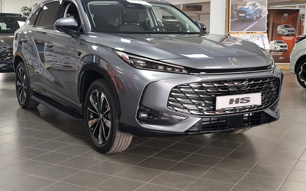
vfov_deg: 26.3
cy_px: 83
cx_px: 152
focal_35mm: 49
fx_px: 409
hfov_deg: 41.1
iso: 160
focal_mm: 6.19
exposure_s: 1/33.3
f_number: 1.65
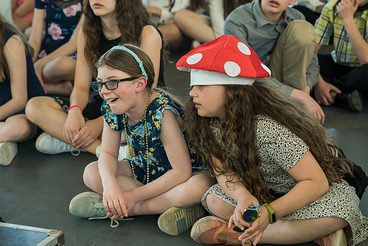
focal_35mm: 93
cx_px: 184
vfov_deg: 14.7
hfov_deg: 21.9
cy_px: 123
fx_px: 951
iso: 800
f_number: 5
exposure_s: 1/160
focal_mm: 93
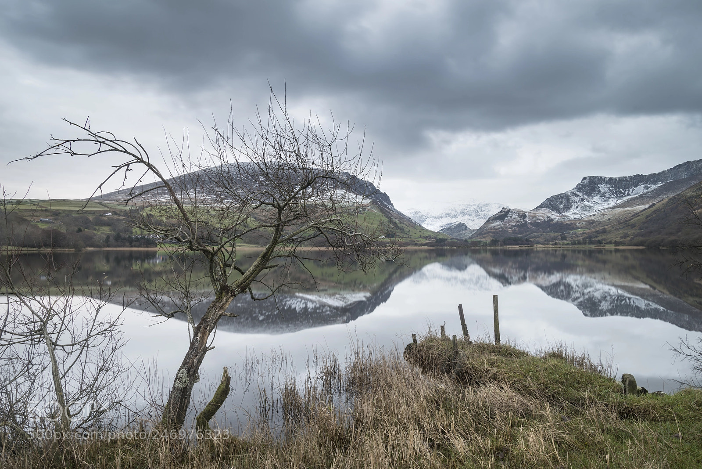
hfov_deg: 73.7
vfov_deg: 53.2
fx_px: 468
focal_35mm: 24
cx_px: 351
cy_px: 234
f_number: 16
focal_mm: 24
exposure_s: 5
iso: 100
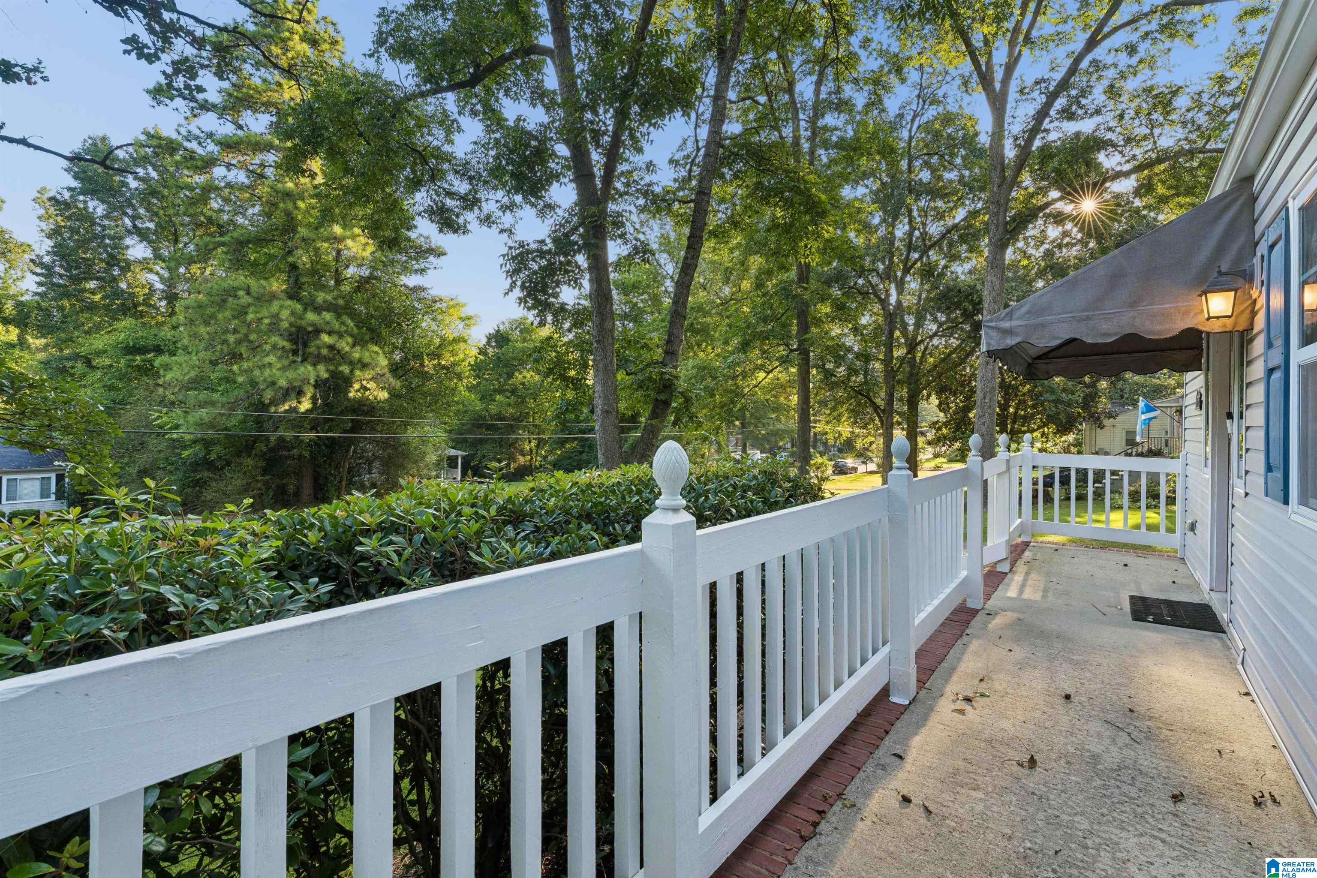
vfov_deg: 73.7
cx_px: 658
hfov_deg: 96.7
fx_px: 585
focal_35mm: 16
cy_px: 439
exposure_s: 1/50
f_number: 13
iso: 640
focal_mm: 16
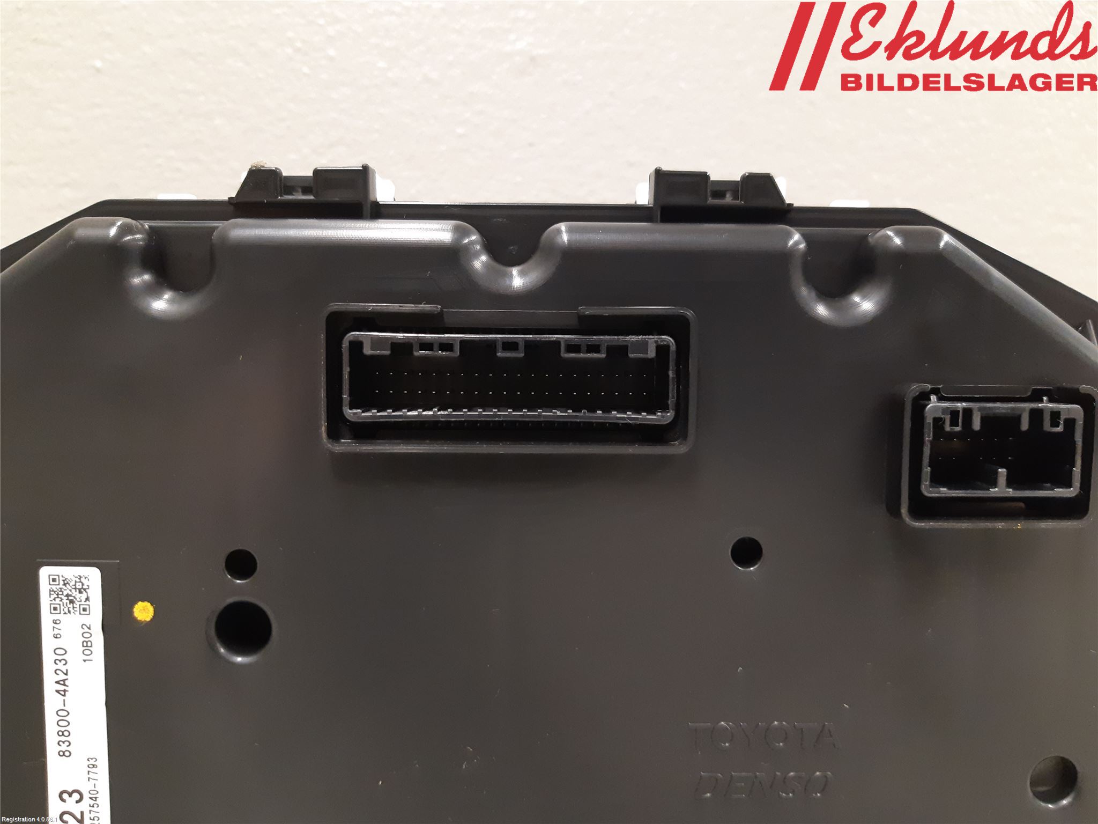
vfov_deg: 53.1
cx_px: 549
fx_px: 825
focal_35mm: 26
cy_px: 412
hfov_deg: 67.3
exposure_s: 1/25
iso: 250
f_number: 1.7
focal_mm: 3.93
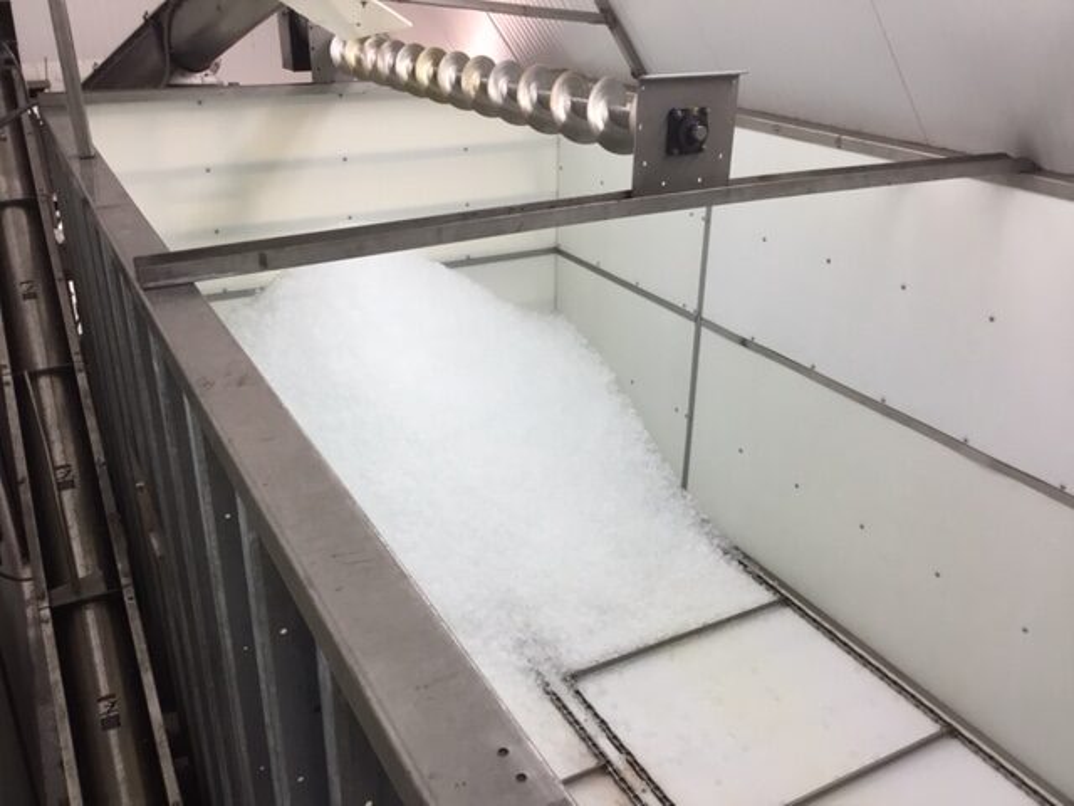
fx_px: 962
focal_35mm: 31
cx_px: 537
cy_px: 403
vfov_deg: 45.4
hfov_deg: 58.4
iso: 25
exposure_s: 1/30
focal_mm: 3.3
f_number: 2.4
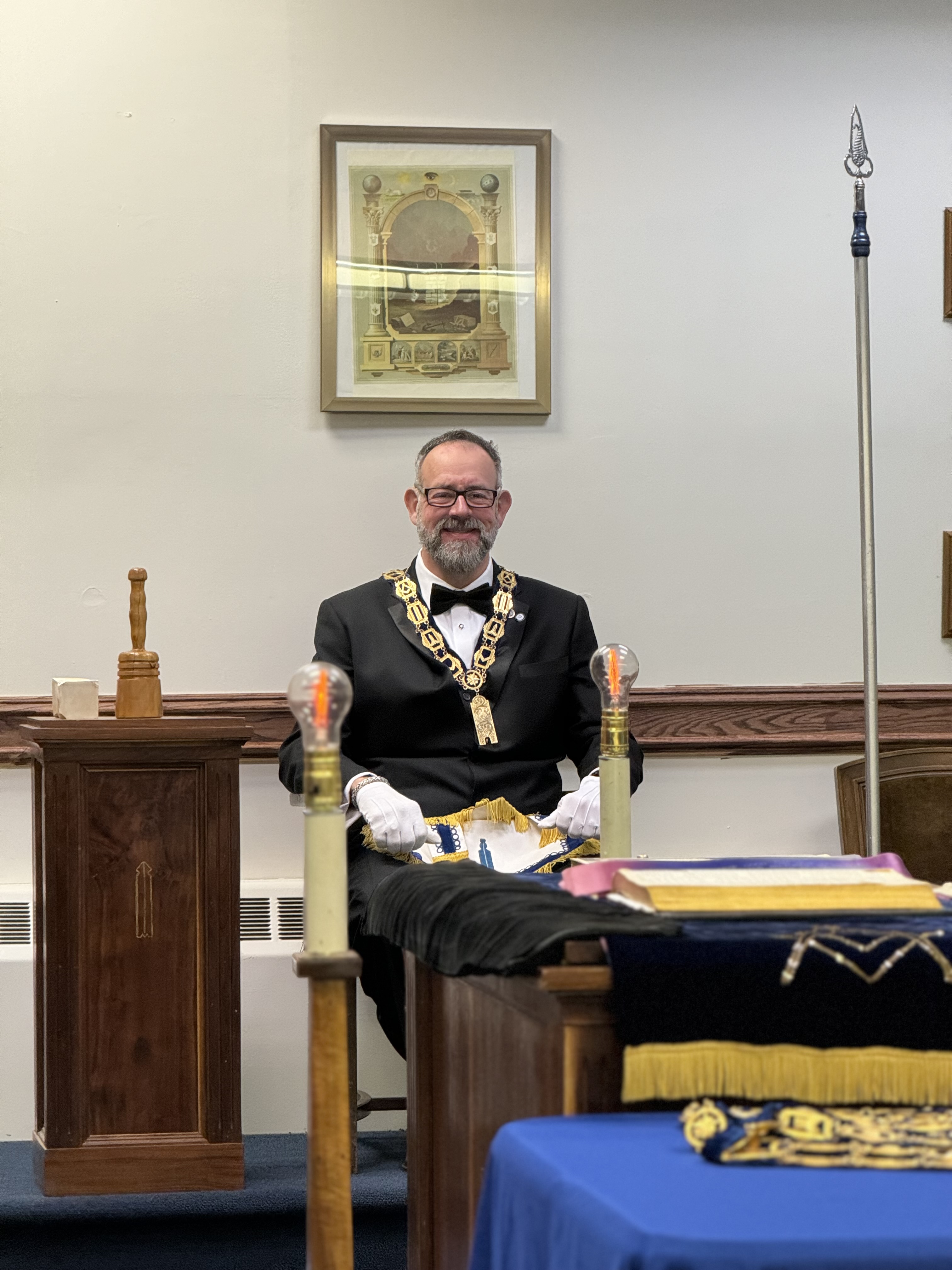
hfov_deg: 12.3
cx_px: 476
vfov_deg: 16.4
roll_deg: +0.6
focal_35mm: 120
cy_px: 635
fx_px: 4400
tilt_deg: -1.2
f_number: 2.8
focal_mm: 15.66
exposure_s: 1/60
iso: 320
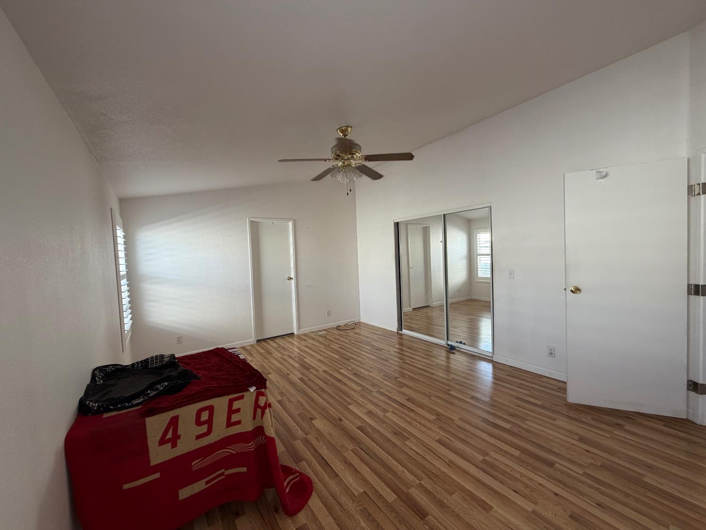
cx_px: 353
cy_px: 265
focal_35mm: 14
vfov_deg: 85.7
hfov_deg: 102.1
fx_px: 286
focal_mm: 2.22
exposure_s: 1/121
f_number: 2.2
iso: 200
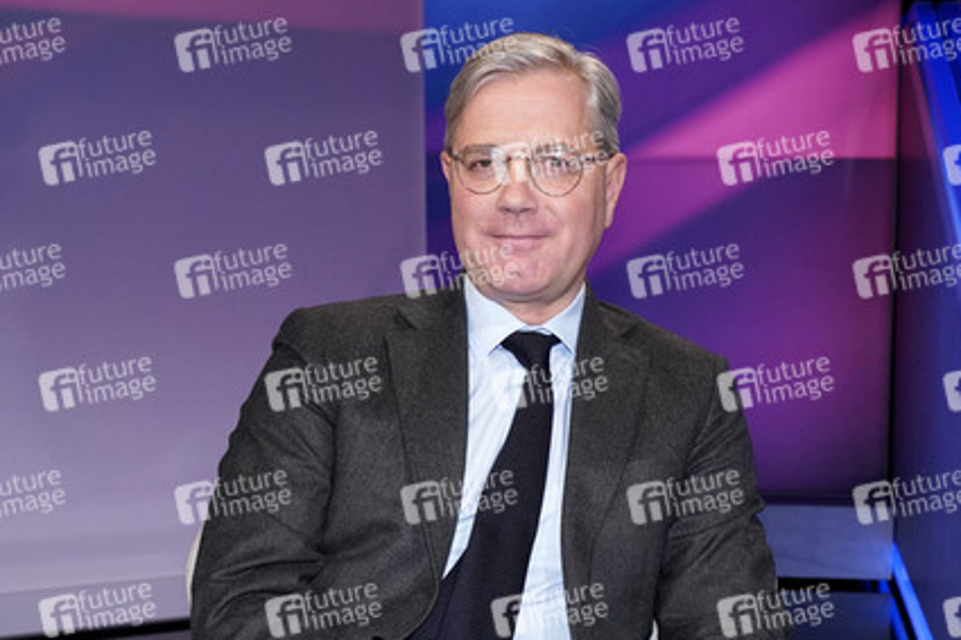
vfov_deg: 37.8
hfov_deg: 54.4
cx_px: 490
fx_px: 934
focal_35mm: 35
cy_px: 328
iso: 1600
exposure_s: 1/125
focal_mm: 33
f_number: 5
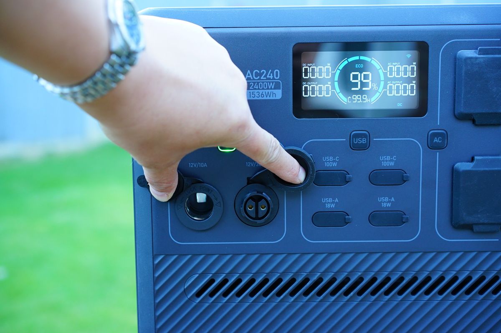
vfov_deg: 24.6
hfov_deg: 36.3
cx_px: 250
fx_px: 765
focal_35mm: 55
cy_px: 166
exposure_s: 1/60
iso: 640
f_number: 4
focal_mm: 55
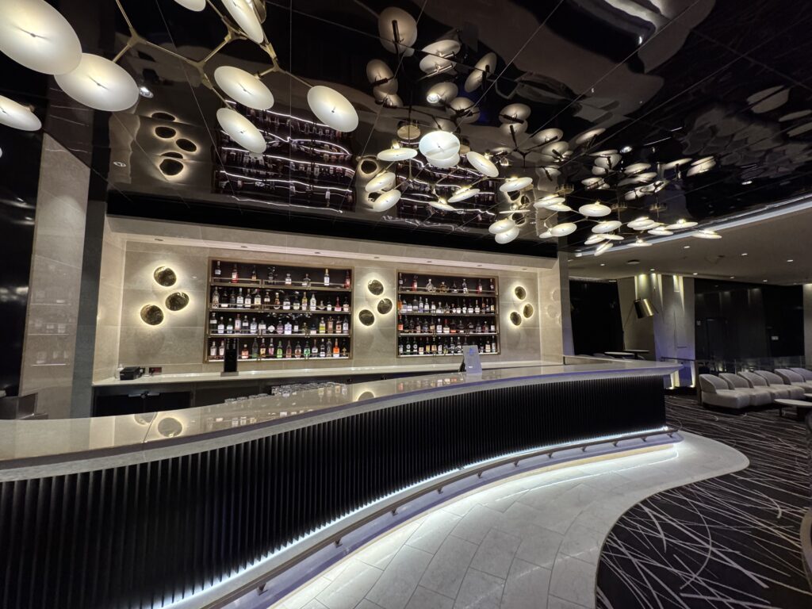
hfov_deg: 102.1
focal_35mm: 14
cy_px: 304
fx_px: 328
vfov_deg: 85.7
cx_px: 406
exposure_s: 1/60
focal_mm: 2.22
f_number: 2.2
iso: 500
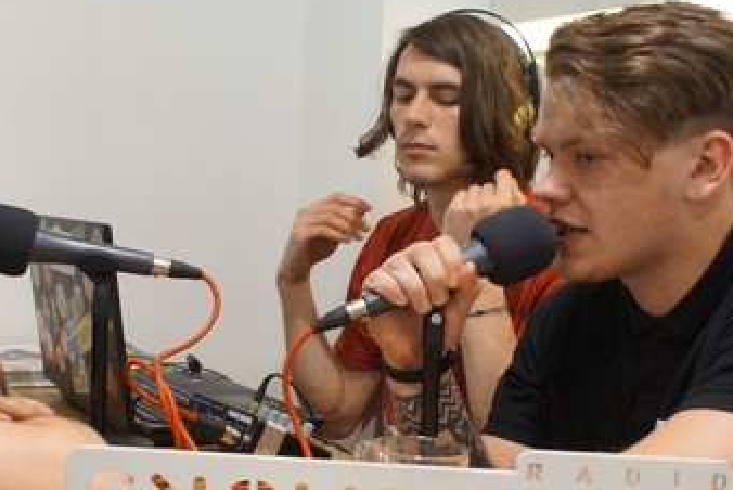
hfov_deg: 32.2
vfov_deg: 21.8
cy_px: 335
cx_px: 288
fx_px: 1263
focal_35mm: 62
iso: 2500
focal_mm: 20
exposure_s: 1/160
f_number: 4
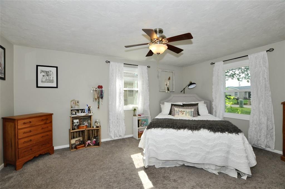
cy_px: 94
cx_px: 142
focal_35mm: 15
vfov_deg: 77.2
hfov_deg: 100.5
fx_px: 119
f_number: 6.3
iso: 400
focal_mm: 10
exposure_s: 1/160
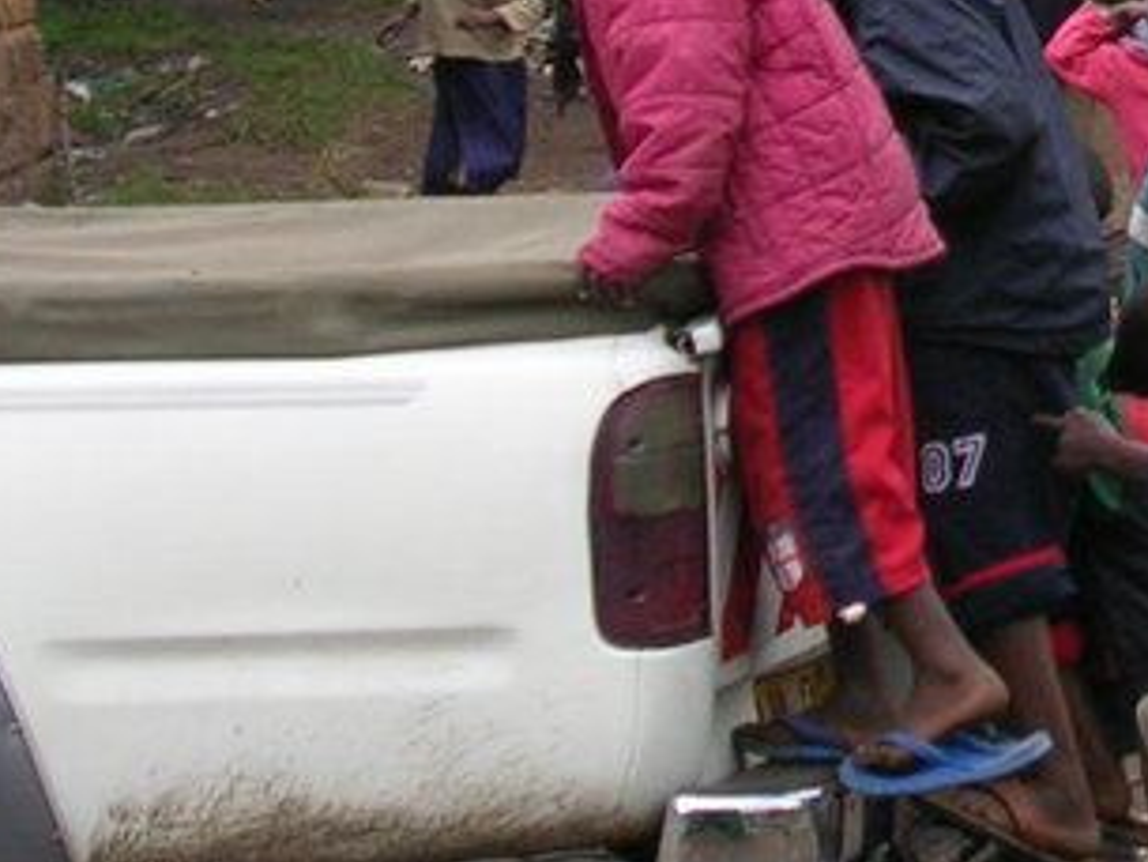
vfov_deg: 6.5
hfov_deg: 8.7
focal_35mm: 225
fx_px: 7465
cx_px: 1457
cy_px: -459
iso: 50
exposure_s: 1/182
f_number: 3.6
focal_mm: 10.2
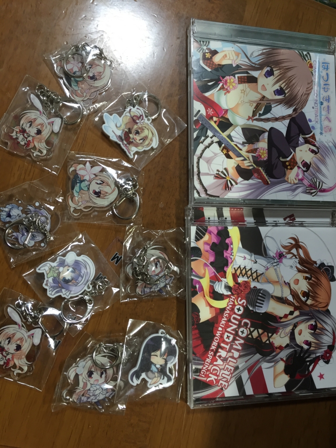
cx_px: 168
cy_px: 224
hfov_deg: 48.2
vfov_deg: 61.7
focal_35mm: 29
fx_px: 375
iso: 64
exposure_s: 1/30
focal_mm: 4.15
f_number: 2.2
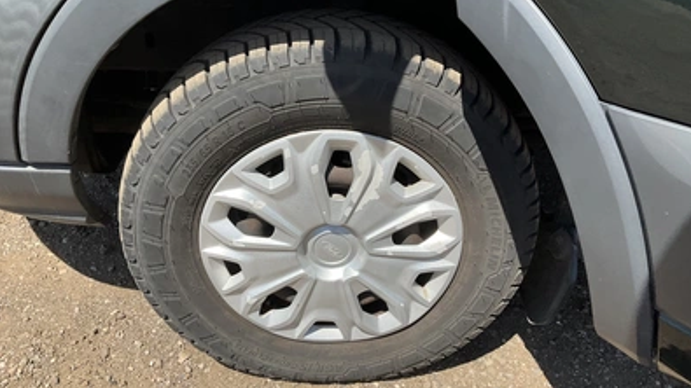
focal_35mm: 32
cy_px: 203
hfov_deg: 61.0
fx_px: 586
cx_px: 346
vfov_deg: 36.6
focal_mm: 3
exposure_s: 1/1144
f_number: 1.8
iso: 25
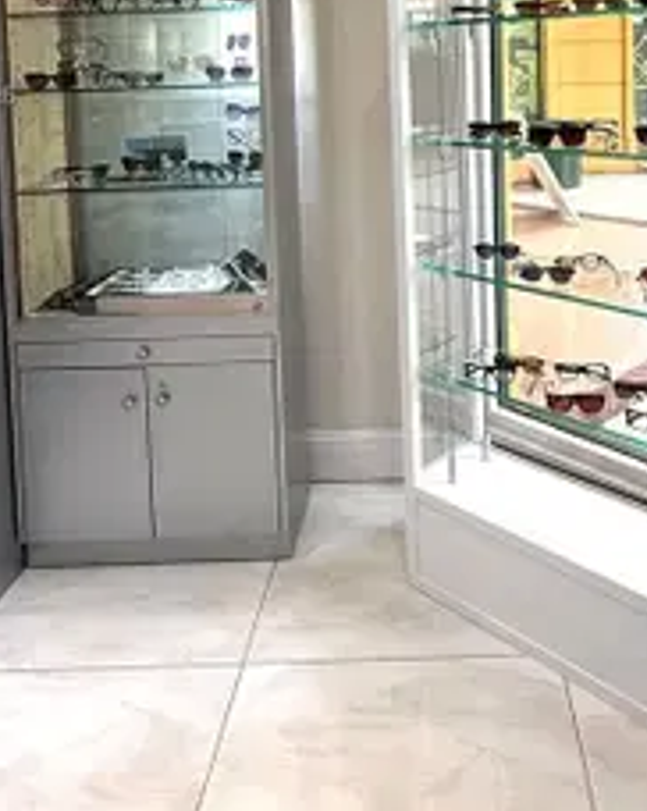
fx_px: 767
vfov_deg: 50.2
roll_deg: +1.4
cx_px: 434
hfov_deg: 45.0
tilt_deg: -1.8
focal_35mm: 32
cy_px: 98
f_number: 2.2
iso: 250
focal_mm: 2.22
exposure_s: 1/120
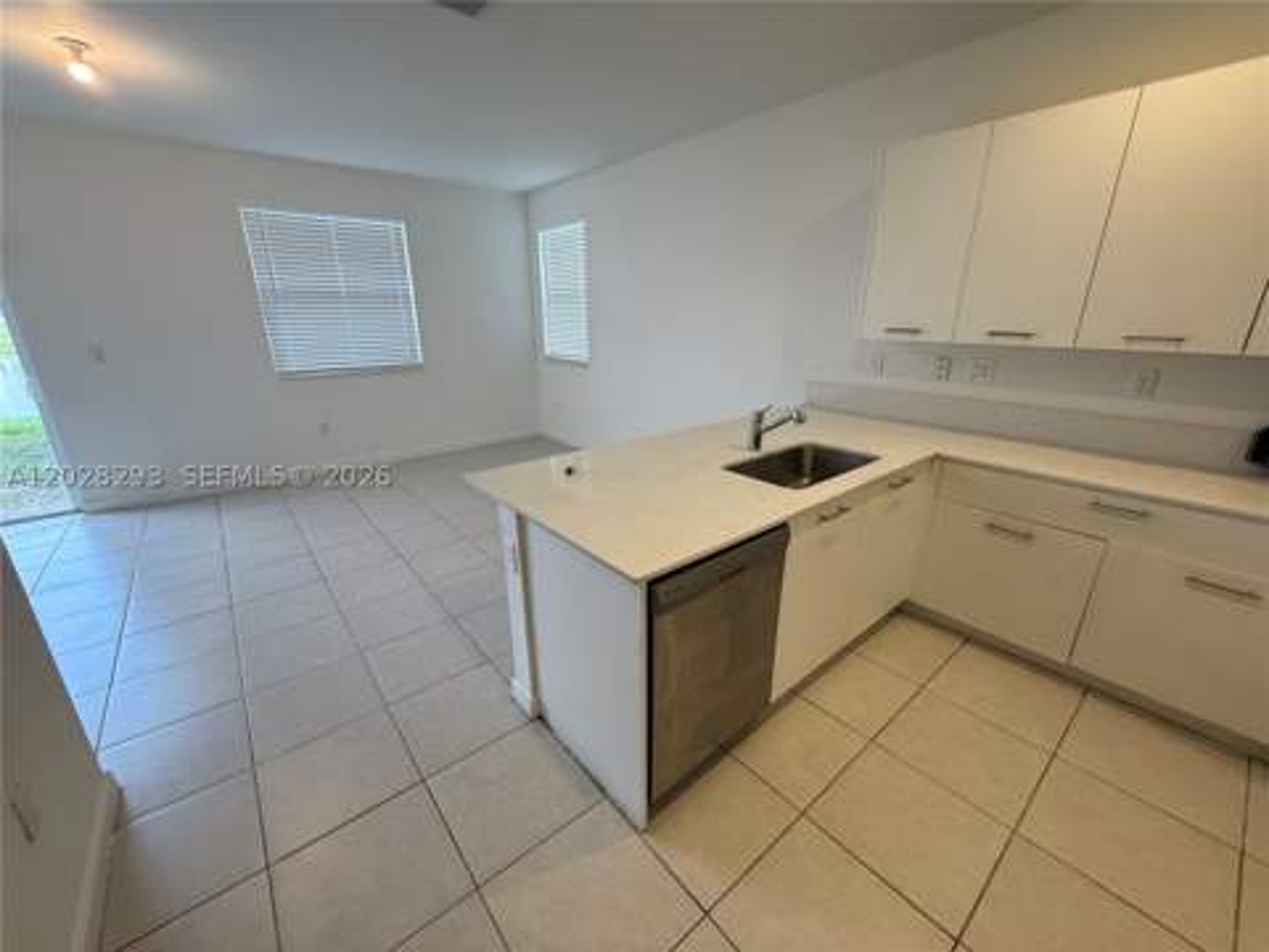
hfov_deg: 102.1
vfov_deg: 85.7
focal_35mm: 14
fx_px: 513
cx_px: 634
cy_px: 476
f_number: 2.2
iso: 200
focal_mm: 2.22
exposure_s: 1/120
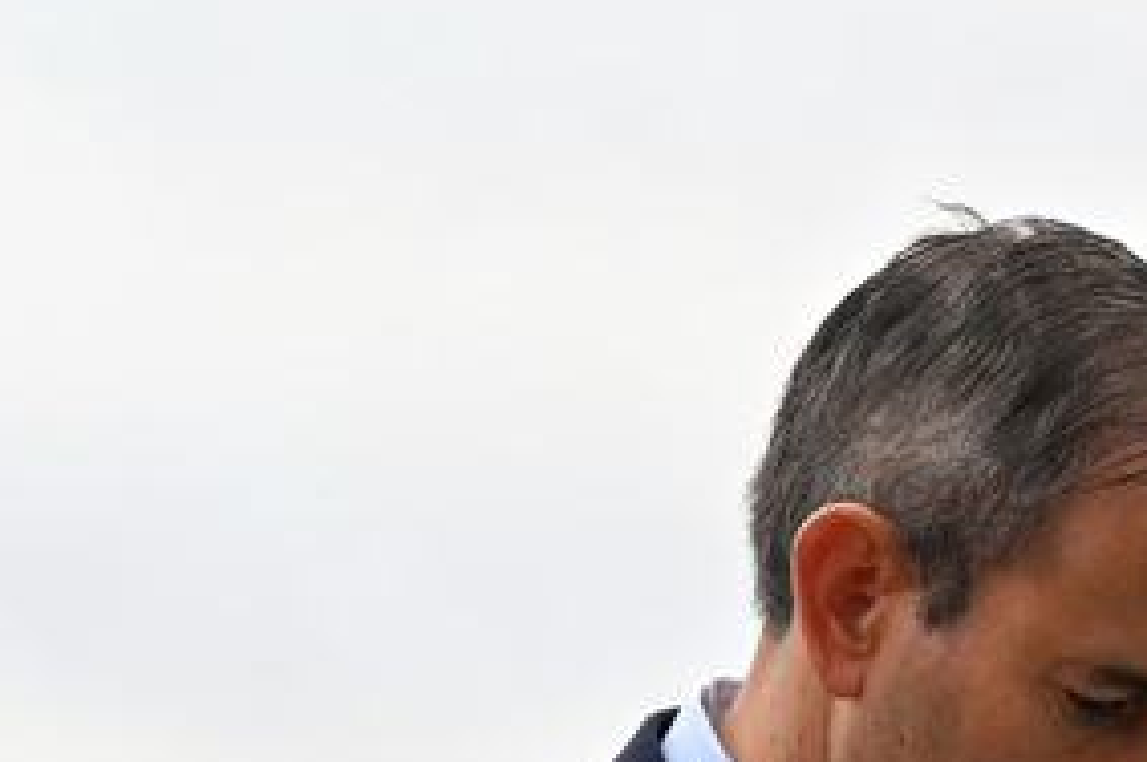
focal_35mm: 398
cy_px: 320
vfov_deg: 3.4
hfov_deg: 5.1
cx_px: 1718
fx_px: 12666
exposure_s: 1/400
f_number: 10
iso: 2000
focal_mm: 125
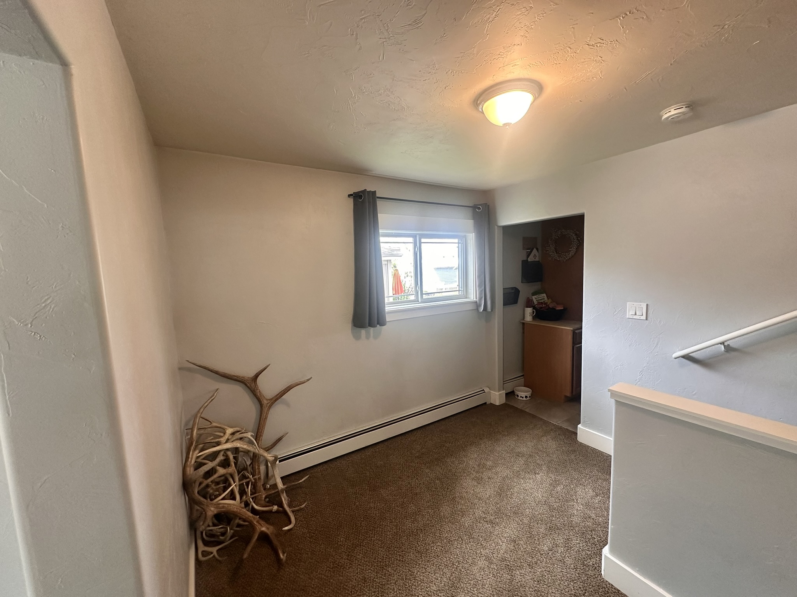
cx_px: 398
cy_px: 298
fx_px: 322
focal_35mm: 14
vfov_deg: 85.7
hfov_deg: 102.1
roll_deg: +2.0
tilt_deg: -6.1
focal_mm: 2.22
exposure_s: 1/60
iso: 160
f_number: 2.2
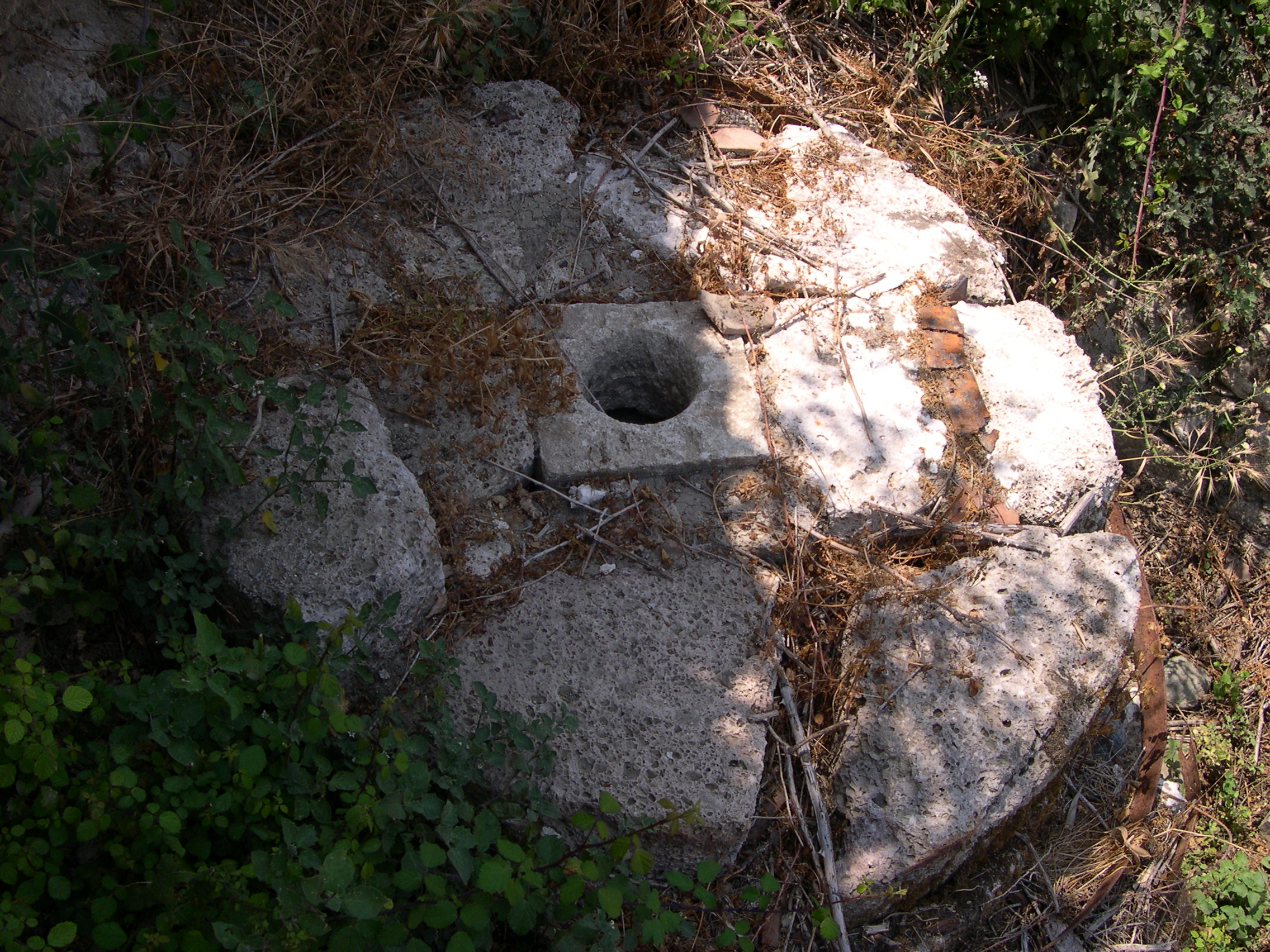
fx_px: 1394
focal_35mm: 38
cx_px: 635
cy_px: 476
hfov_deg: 49.0
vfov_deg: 37.7
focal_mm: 8
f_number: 7.6
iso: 100
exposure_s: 1/140
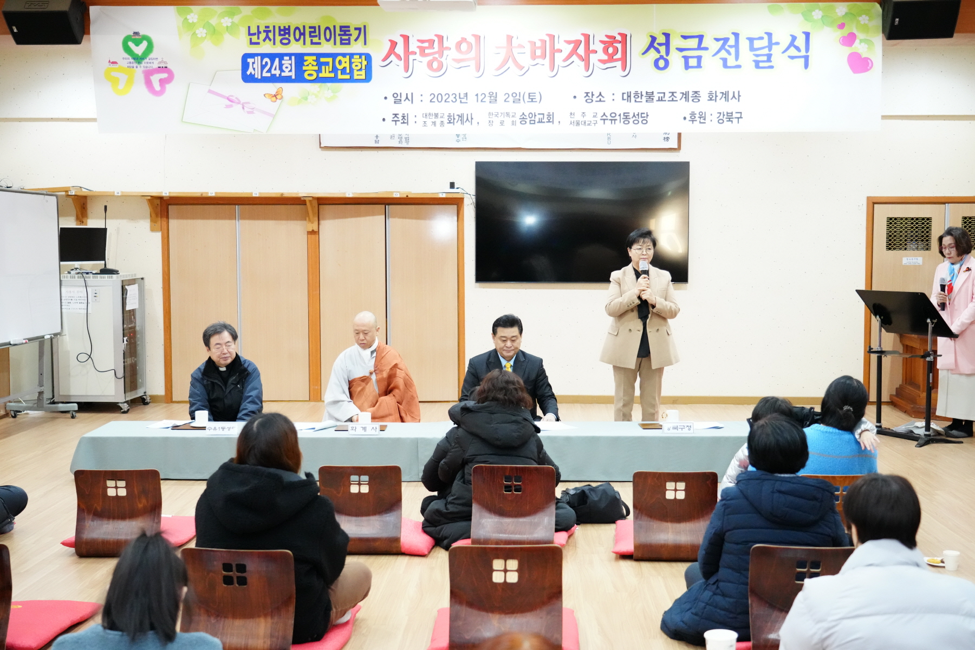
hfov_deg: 44.5
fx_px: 1192
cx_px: 488
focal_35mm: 44
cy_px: 325
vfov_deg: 30.5
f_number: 4
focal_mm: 44
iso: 10000
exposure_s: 1/160
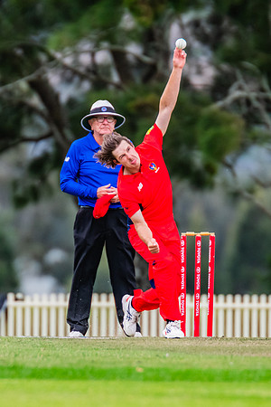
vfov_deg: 1.8
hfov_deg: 1.2
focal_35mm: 1167
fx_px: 13178
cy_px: 216
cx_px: 124
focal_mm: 600
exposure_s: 1/1600
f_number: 5.6
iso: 1100
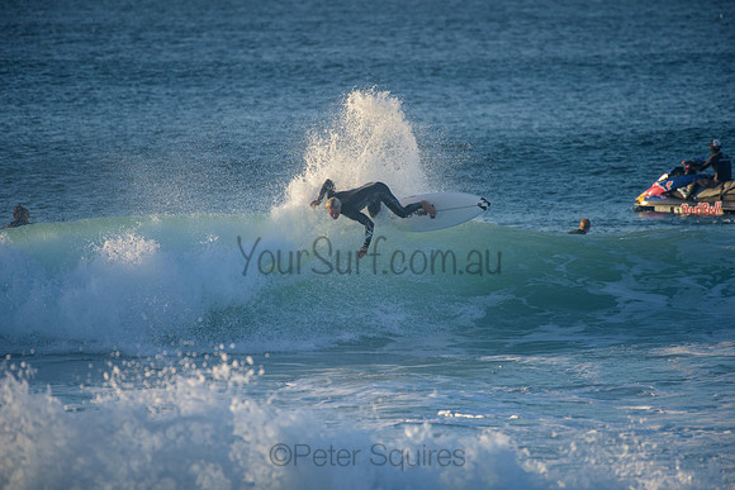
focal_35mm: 500
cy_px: 245
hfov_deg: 4.1
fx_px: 10210
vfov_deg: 2.8
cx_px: 368
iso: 640
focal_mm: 500
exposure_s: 1/2000
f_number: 5.6
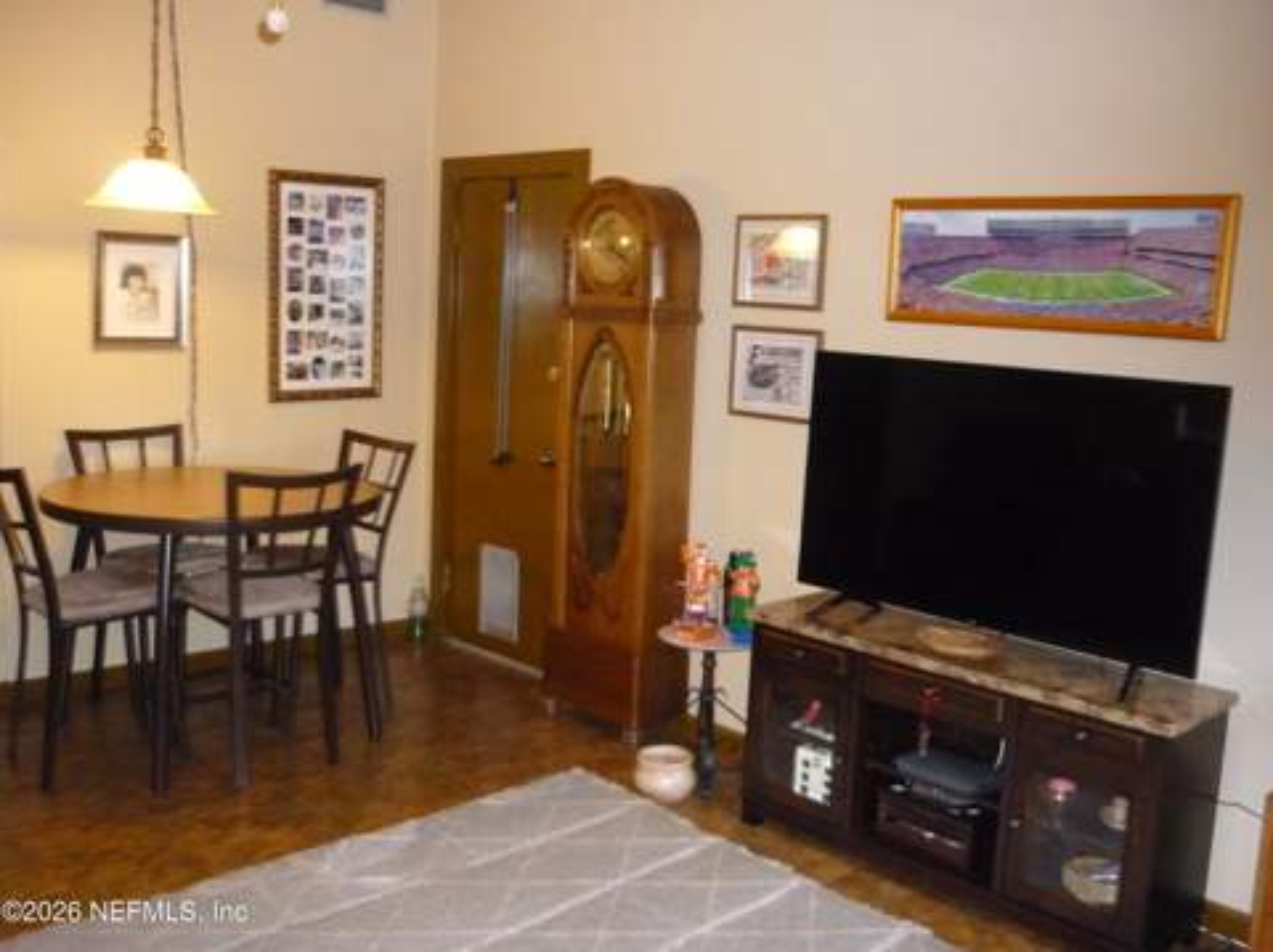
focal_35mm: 33
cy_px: 476
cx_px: 636
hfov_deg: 55.4
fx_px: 1212
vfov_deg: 42.9
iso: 640
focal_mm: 5.5
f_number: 2.8
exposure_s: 1/30
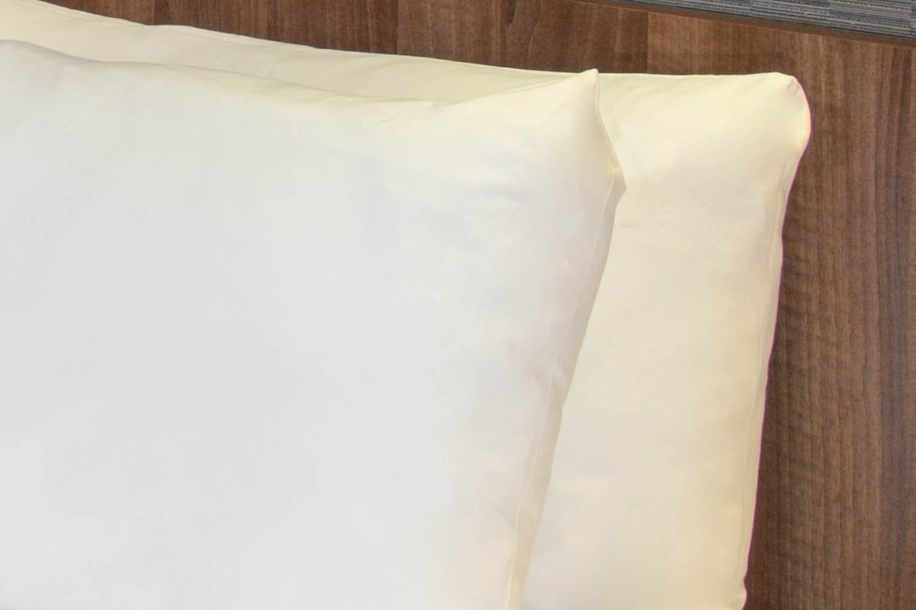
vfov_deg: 9.4
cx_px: -433
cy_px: -54
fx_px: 3689
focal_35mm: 145
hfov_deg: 13.4
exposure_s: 13
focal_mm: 28
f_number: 22
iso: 100
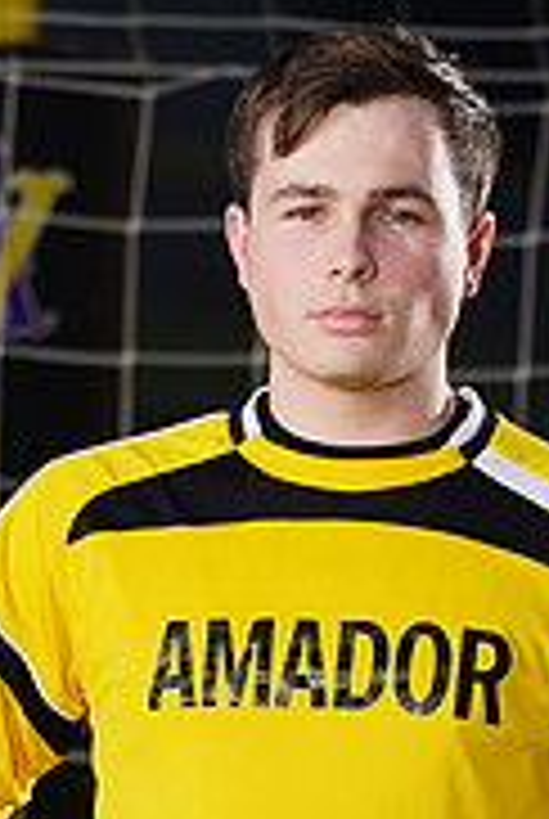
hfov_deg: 1.3
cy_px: 1053
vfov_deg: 2.0
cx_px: 272
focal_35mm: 1031
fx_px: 23493
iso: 200
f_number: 7.1
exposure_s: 1/200
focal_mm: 324
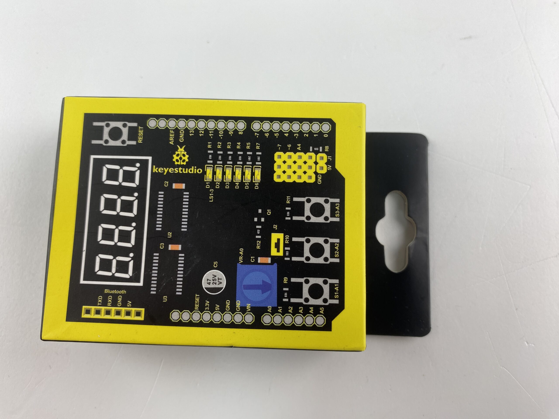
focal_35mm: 26
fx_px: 420
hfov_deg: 67.3
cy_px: 210
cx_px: 280
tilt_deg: -82.6
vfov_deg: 53.1
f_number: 1.8
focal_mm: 4.25
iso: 32
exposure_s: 1/100
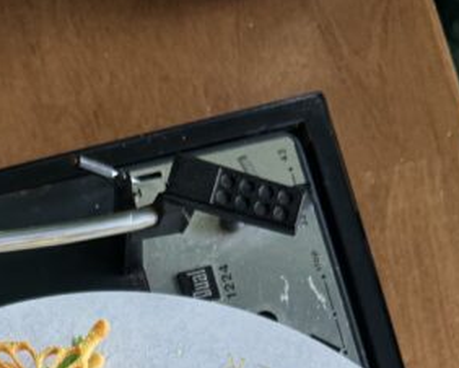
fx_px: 1155
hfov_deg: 22.4
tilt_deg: -81.3
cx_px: 192
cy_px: 749
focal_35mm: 85
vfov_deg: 14.7
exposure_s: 1/60
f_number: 1.78
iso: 250
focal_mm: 6.76
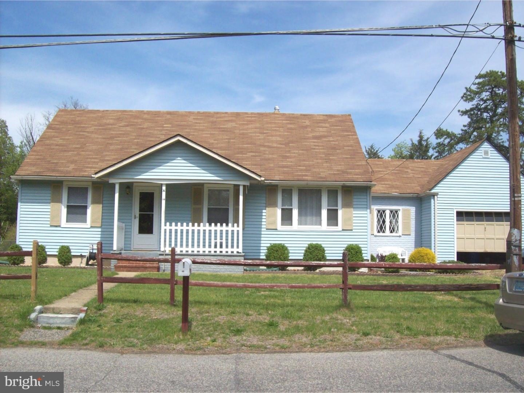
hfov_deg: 51.4
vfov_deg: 39.7
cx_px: 262
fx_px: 545
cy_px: 196
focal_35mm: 36
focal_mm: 6
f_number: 4.8
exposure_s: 1/749
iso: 80
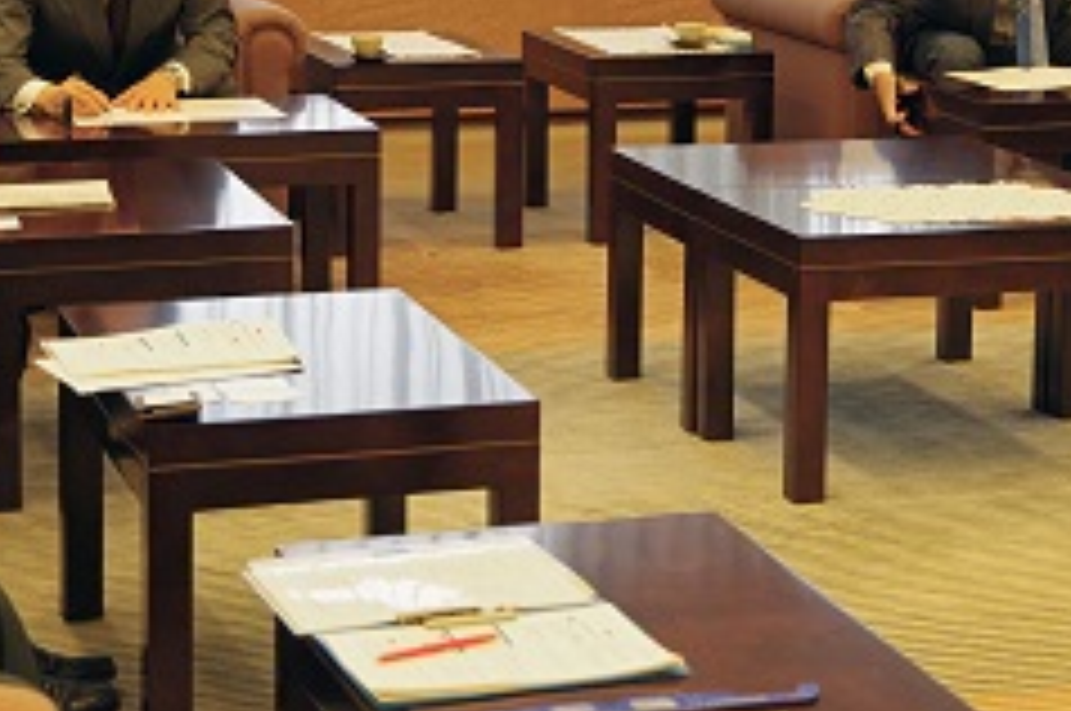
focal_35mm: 101
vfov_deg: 13.4
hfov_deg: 20.2
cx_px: 648
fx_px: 3001
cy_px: 122
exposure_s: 1/100
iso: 1600
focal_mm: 40
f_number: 4.5
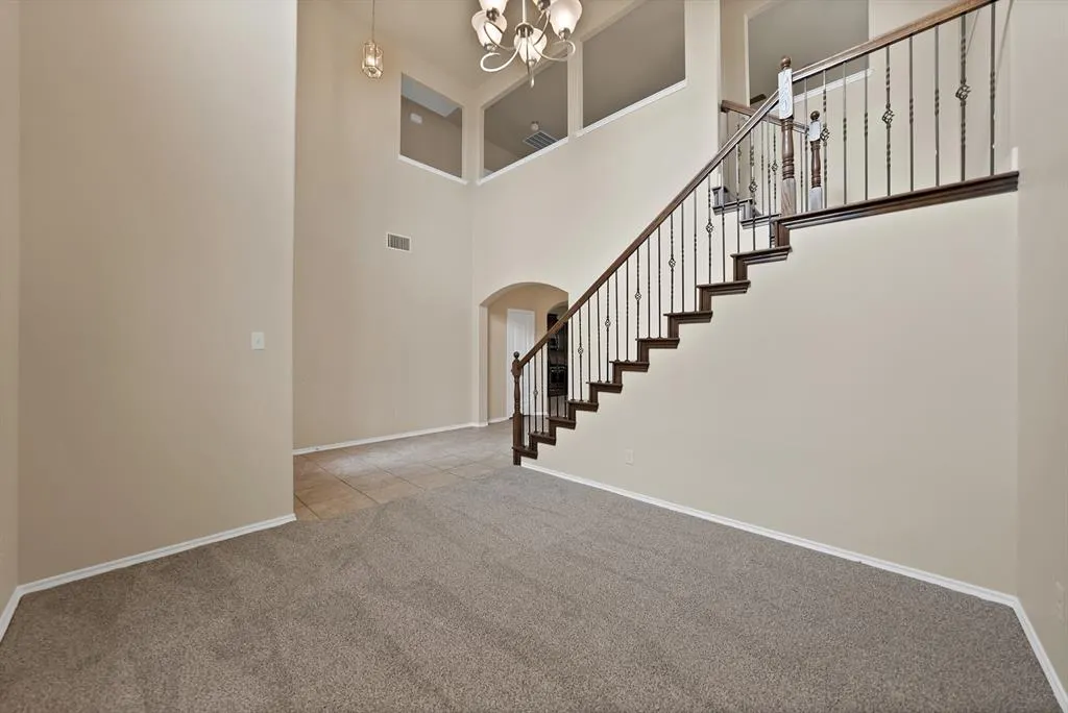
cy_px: 356
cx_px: 534
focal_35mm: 12
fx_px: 356
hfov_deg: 112.6
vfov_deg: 90.1
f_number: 2.8
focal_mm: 12
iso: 640
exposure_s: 1/100
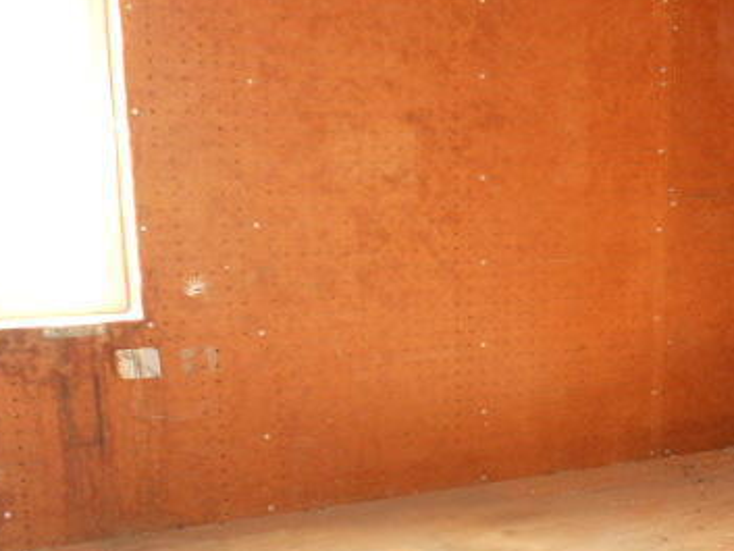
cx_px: 634
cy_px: 432
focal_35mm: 58
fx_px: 1230
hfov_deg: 31.9
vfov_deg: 24.9
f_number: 3.5
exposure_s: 1/25
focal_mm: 5.8
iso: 250
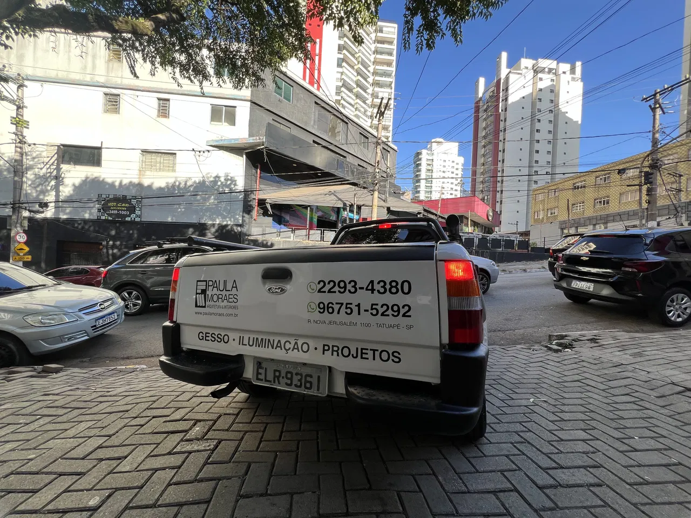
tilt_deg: -0.7
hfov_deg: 106.2
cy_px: 259
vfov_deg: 89.9
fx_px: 260
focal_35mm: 13
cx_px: 346
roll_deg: -2.9
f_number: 1.8
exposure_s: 1/223
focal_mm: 1.57
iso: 32
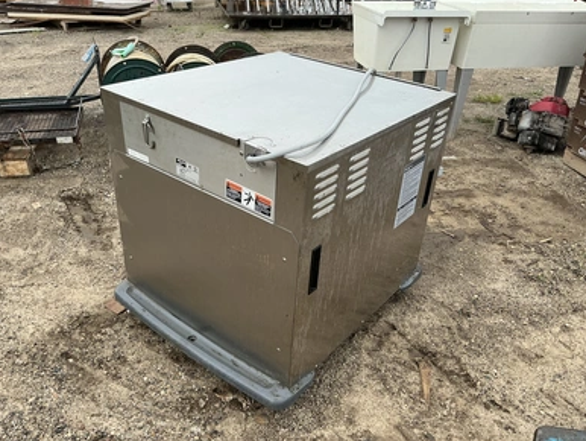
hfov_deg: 61.6
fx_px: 491
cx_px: 301
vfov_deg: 48.3
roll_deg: -3.4
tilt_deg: -32.9
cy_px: 227
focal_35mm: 29
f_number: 1.8
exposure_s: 1/223
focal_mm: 3
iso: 20
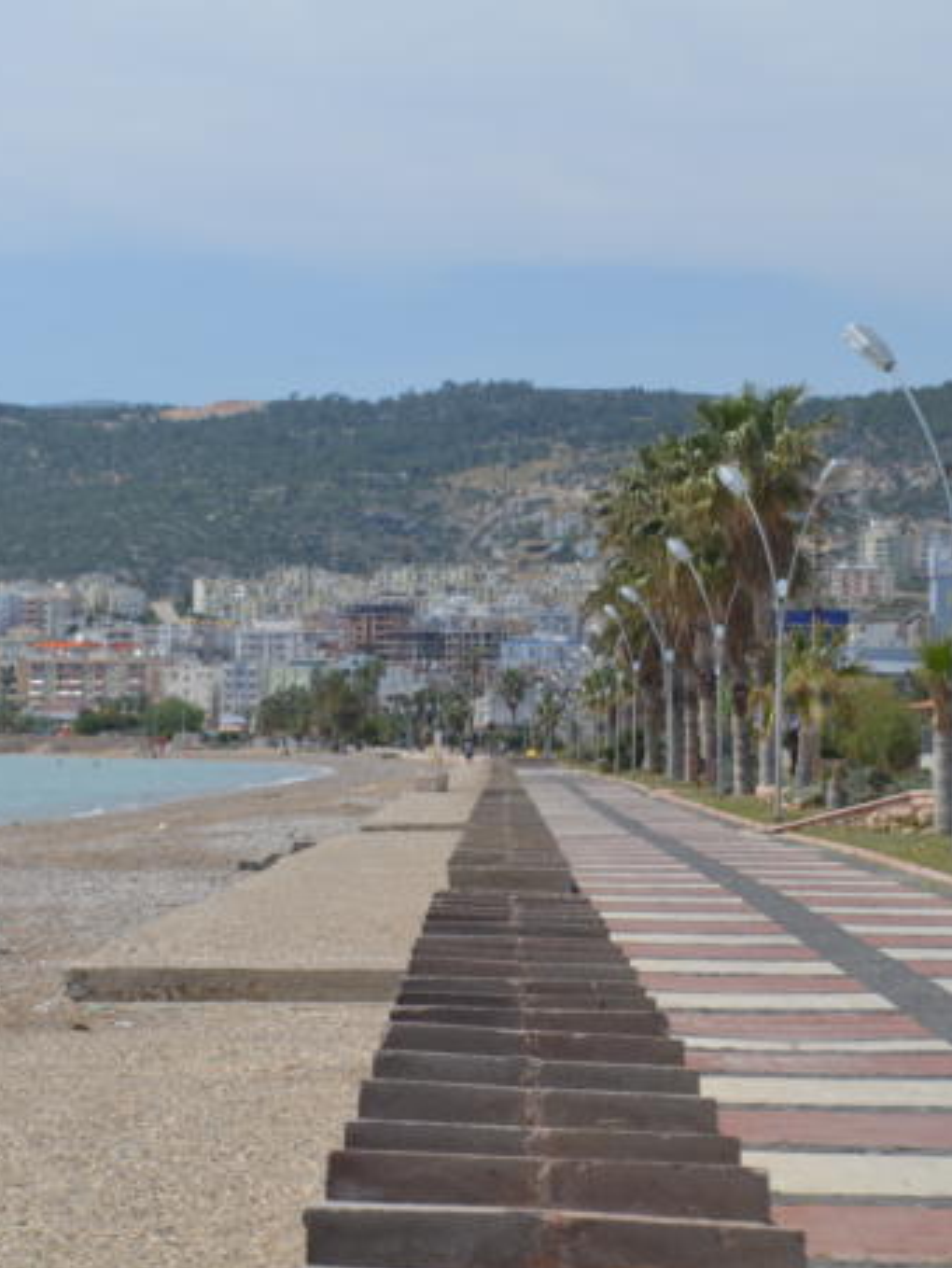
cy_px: 637
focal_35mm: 114
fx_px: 4178
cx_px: 50
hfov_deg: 12.9
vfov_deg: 17.3
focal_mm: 52
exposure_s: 1/320
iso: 100
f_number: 9
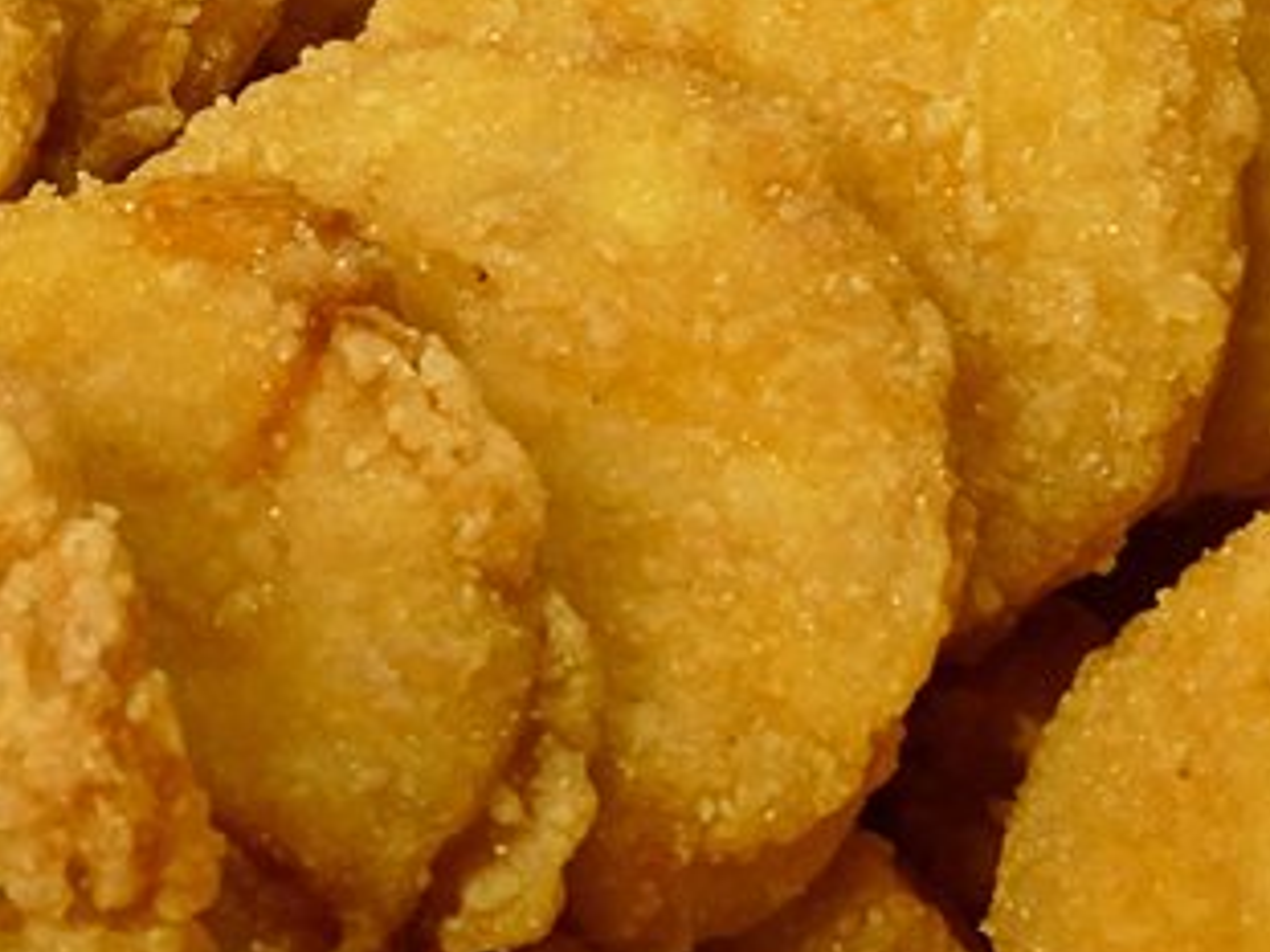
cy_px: -149
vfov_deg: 9.1
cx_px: 12
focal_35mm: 161
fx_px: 5905
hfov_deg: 12.1
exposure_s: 1/60
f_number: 9
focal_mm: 25
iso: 1250
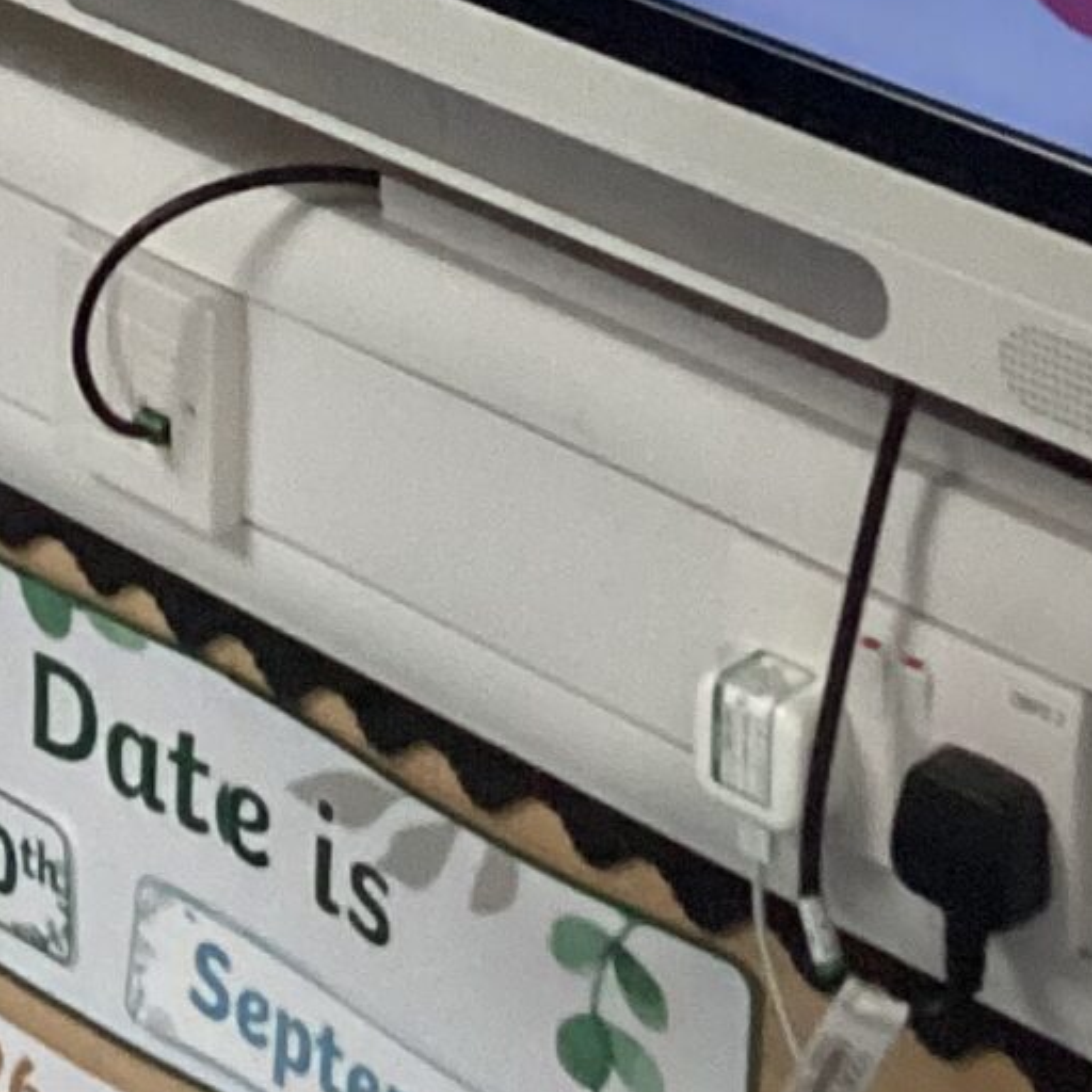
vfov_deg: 11.2
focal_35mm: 137
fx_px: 4890
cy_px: -1297
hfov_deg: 12.7
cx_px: 574
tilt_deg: -9.1
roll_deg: -0.7
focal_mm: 3.3
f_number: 2.4
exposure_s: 1/60
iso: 250
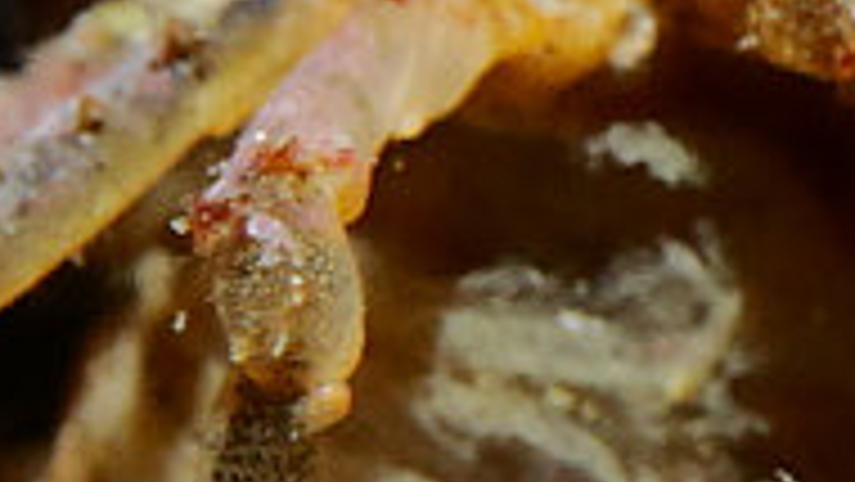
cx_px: 1559
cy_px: 108
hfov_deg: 5.2
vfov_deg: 3.0
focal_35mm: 412
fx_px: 9343
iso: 2500
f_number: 11
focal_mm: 45
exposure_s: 1/100
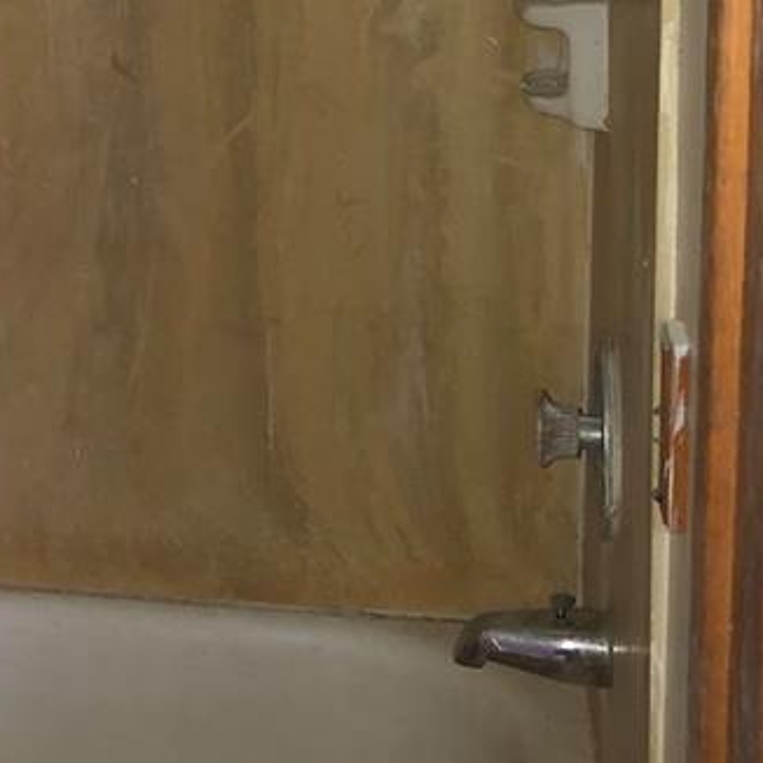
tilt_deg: -9.0
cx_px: -56
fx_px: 2269
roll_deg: +1.4
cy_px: -75
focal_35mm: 91
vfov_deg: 18.4
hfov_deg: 18.4
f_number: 1.8
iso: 80
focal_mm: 3.99
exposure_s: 1/12
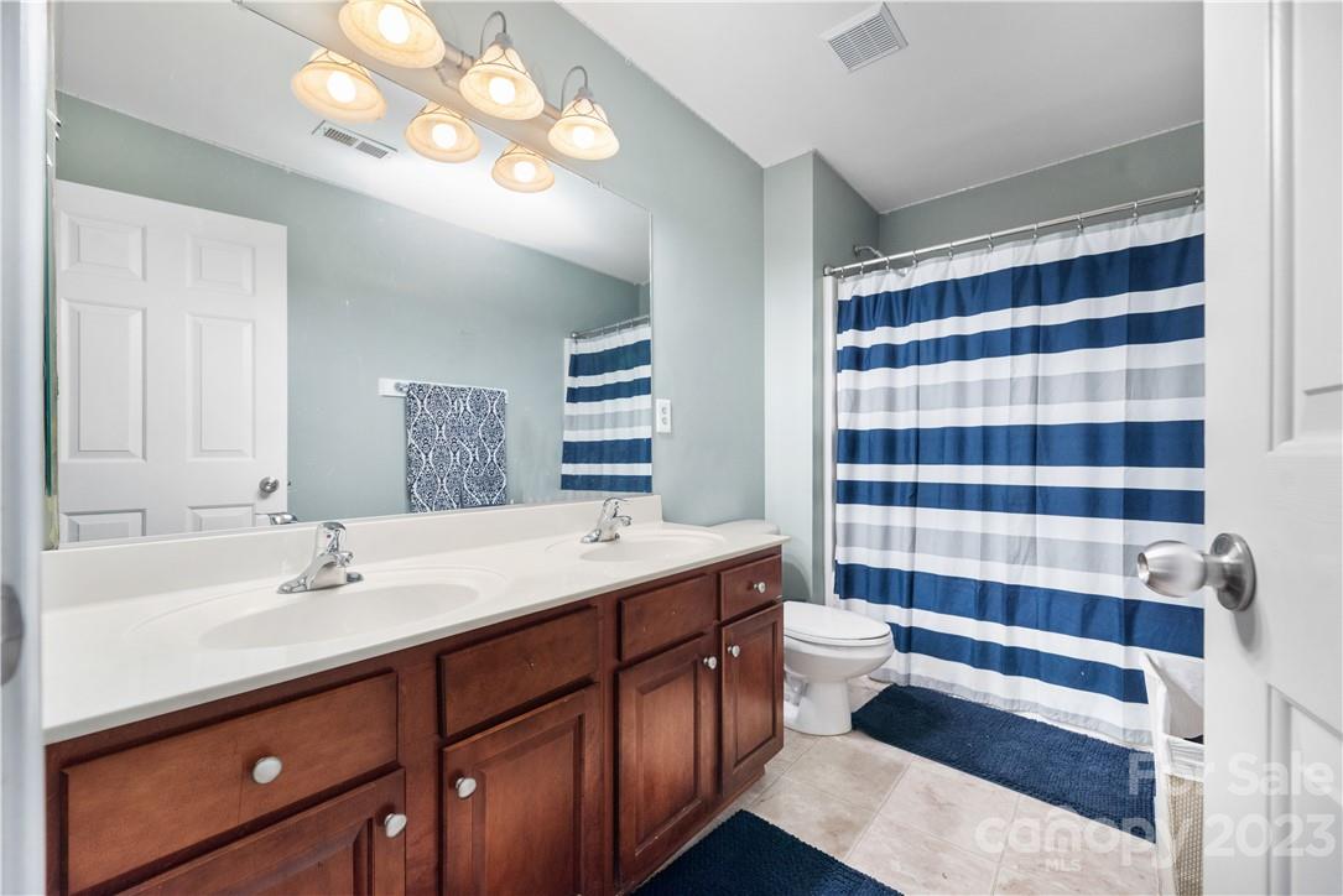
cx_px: 672
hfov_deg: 104.2
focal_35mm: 14
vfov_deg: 81.2
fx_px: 522
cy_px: 448
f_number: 6.3
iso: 320
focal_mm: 14
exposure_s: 1/20
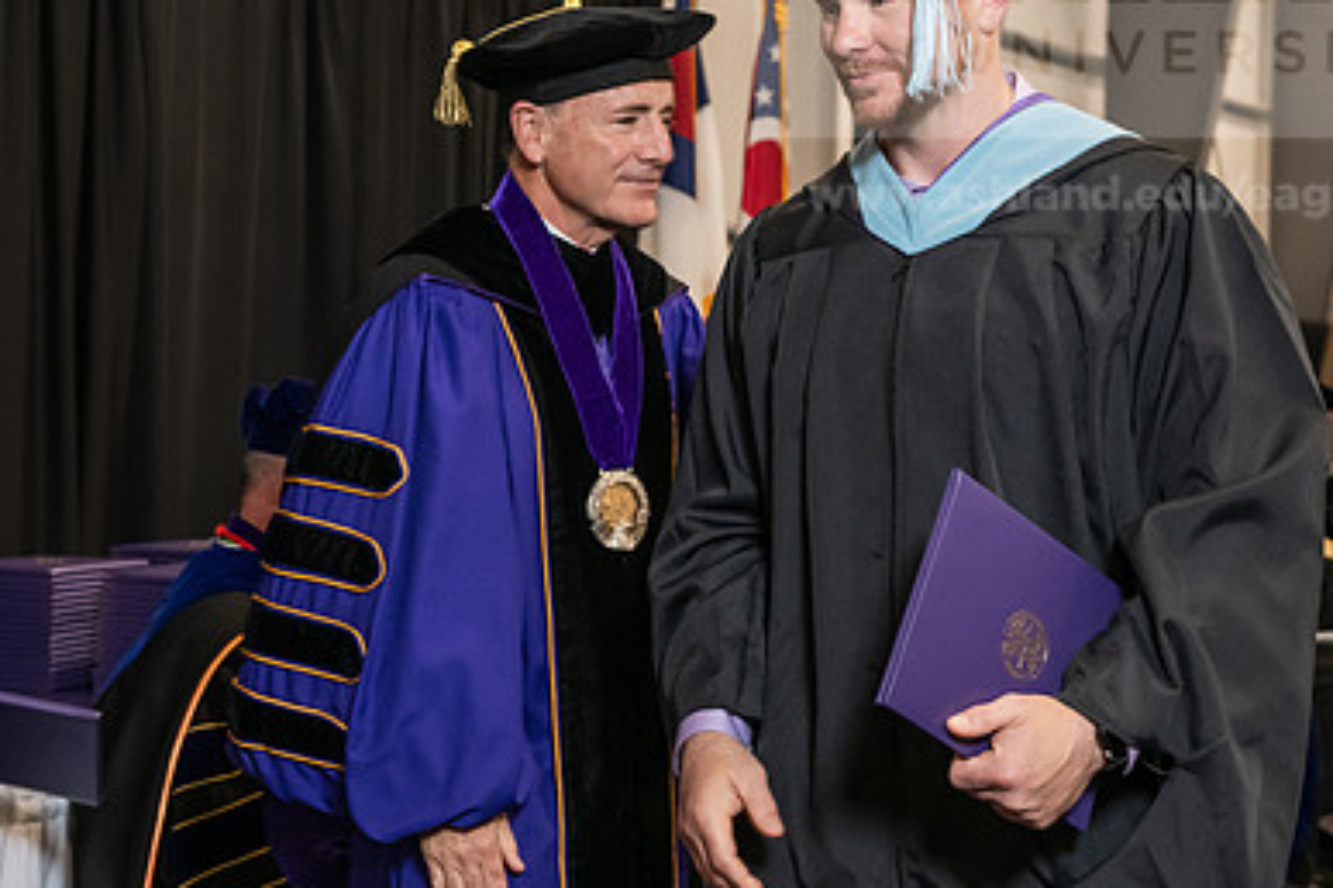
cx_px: 651
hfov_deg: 23.4
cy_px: 267
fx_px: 3221
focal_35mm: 87
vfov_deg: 15.7
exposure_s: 1/125
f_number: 5
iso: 2000
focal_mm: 58
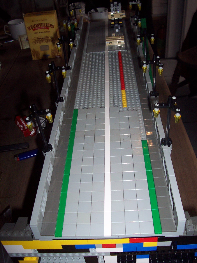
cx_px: 98
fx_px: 281
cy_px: 132
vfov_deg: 50.1
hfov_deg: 38.7
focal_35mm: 37
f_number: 2.8
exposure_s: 1/60
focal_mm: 5.6
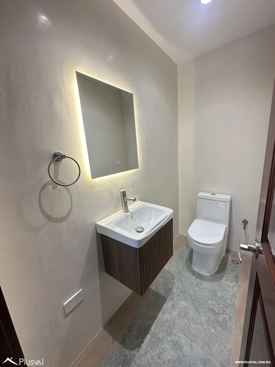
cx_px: 138
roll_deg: +3.4
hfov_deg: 85.7
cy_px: 184
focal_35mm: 14
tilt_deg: -12.8
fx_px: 148
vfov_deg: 102.1
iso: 200
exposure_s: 1/60
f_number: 2.2
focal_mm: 2.22
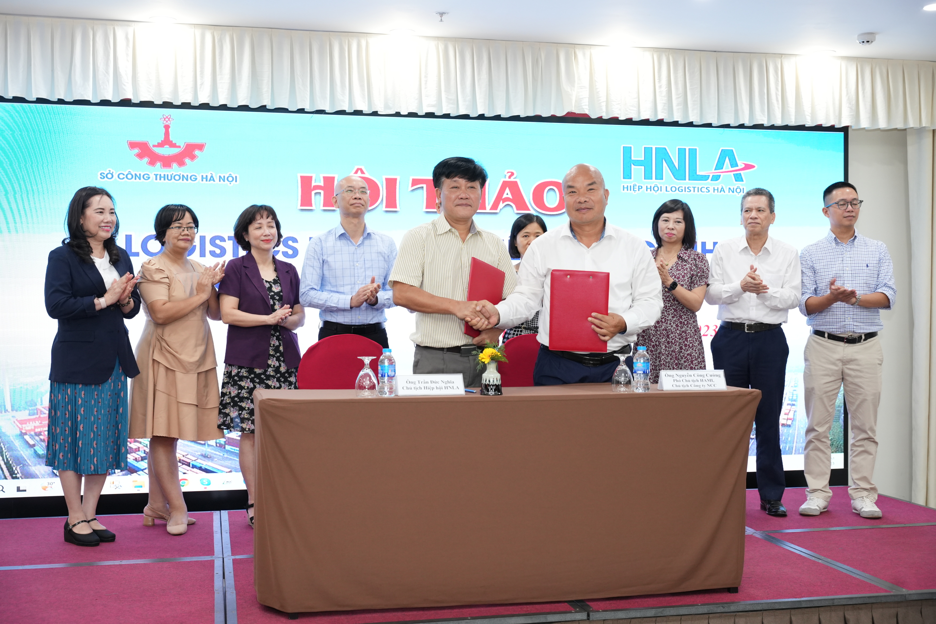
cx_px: 468
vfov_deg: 30.3
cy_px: 312
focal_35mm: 44
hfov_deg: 44.2
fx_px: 1152
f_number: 4
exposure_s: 1/160
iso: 1600
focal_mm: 44.3
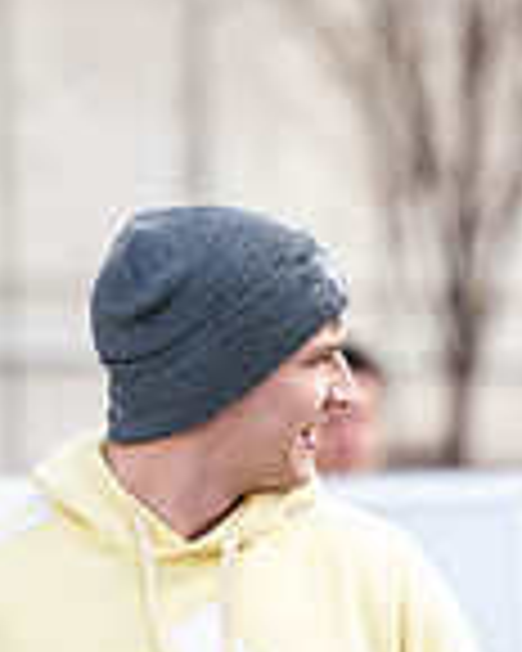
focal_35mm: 617
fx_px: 11915
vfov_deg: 3.1
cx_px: 1040
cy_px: 714
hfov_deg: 2.5
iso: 400
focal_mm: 135
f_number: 2.8
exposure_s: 1/1250
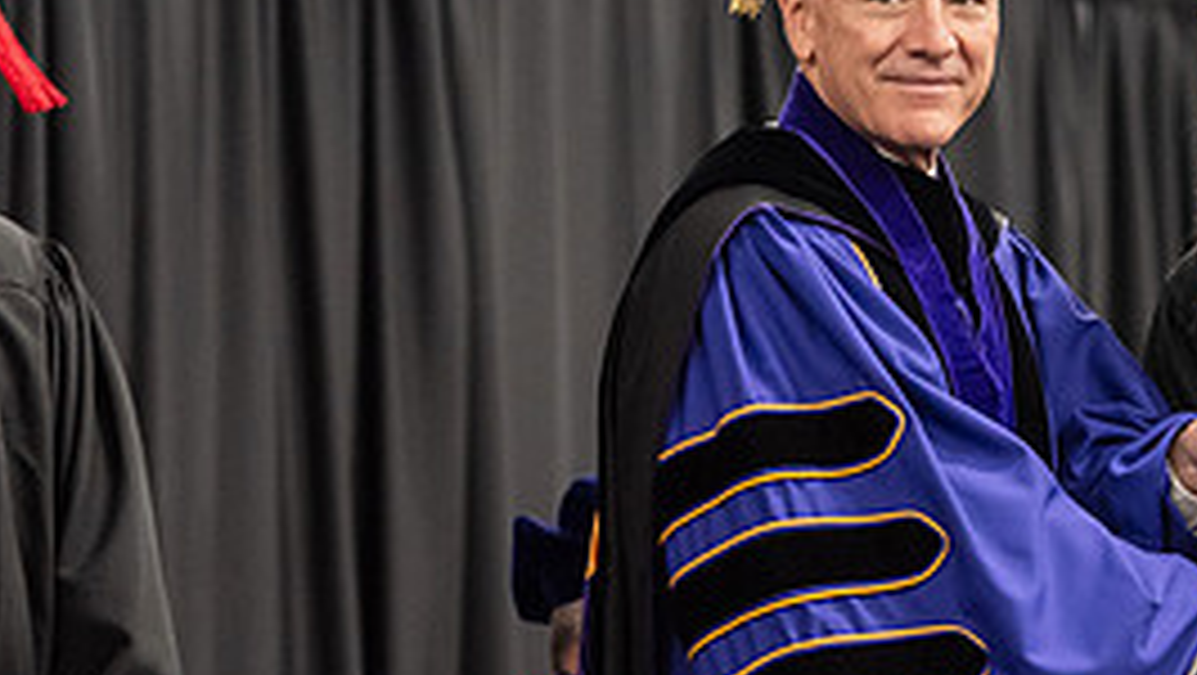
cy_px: 137
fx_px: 7622
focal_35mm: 240
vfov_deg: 5.1
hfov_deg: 9.0
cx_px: 1022
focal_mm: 105
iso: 2500
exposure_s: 1/200
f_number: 3.2
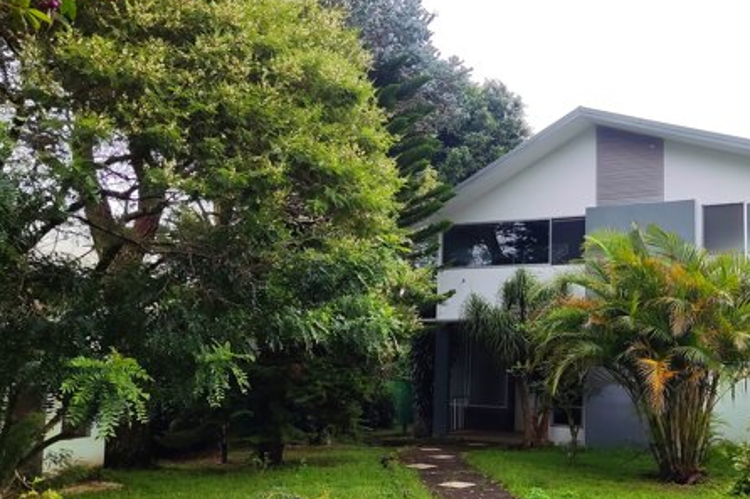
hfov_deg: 51.5
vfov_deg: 35.9
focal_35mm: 37
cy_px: 272
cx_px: 452
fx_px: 771
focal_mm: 4.71
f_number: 1.79
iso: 50
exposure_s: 1/444
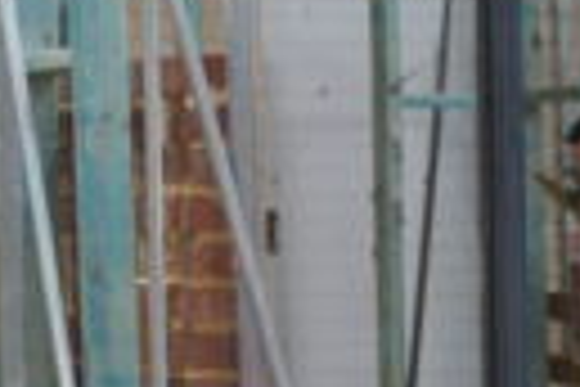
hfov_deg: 8.3
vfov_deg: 7.2
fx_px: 3077
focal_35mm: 191
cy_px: 29
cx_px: -1380
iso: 250
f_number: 4
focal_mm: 24
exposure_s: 1/30
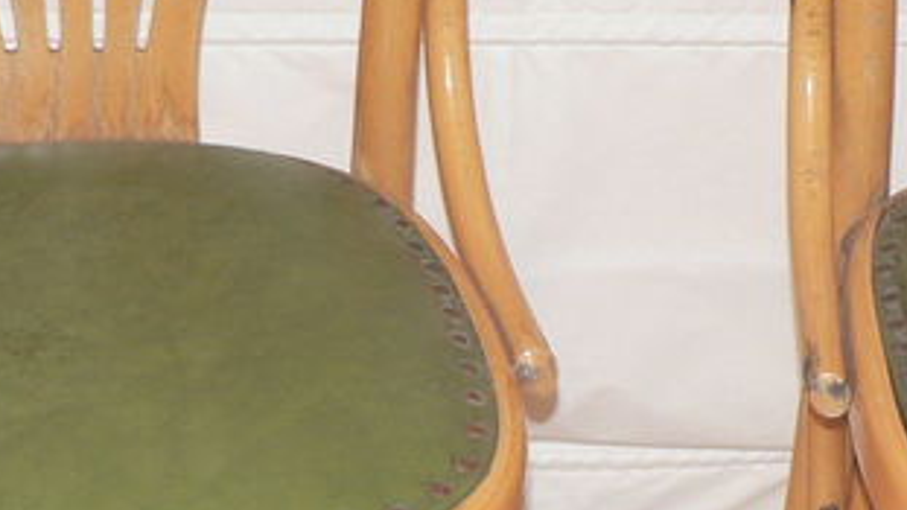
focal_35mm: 126
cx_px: 665
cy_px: 446
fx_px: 3031
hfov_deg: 16.9
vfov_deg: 9.6
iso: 100
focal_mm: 6
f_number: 2.8
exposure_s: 1/60
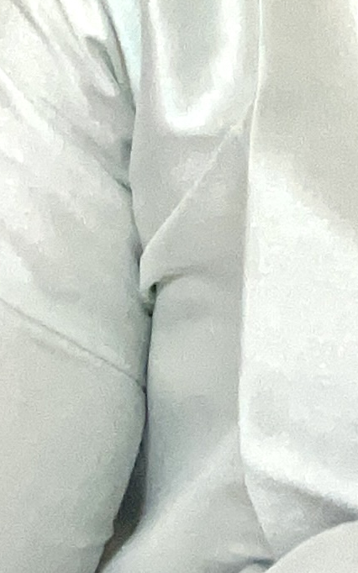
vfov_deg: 12.2
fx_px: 2249
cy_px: -710
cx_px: 729
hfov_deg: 8.6
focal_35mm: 144
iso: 320
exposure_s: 1/25
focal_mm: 2.71
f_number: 2.2
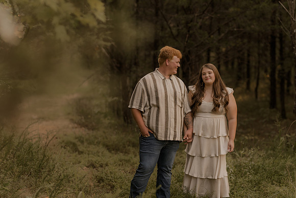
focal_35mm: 85
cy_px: 99
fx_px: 699
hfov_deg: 23.9
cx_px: 148
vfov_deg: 16.1
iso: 100
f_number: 2
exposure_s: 1/125
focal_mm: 85
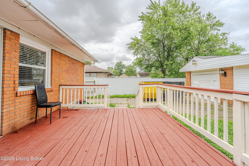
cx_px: 124
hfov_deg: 104.3
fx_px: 97
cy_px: 83
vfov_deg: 81.2
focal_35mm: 14
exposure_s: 1/200
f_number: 6.3
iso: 100
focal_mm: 14
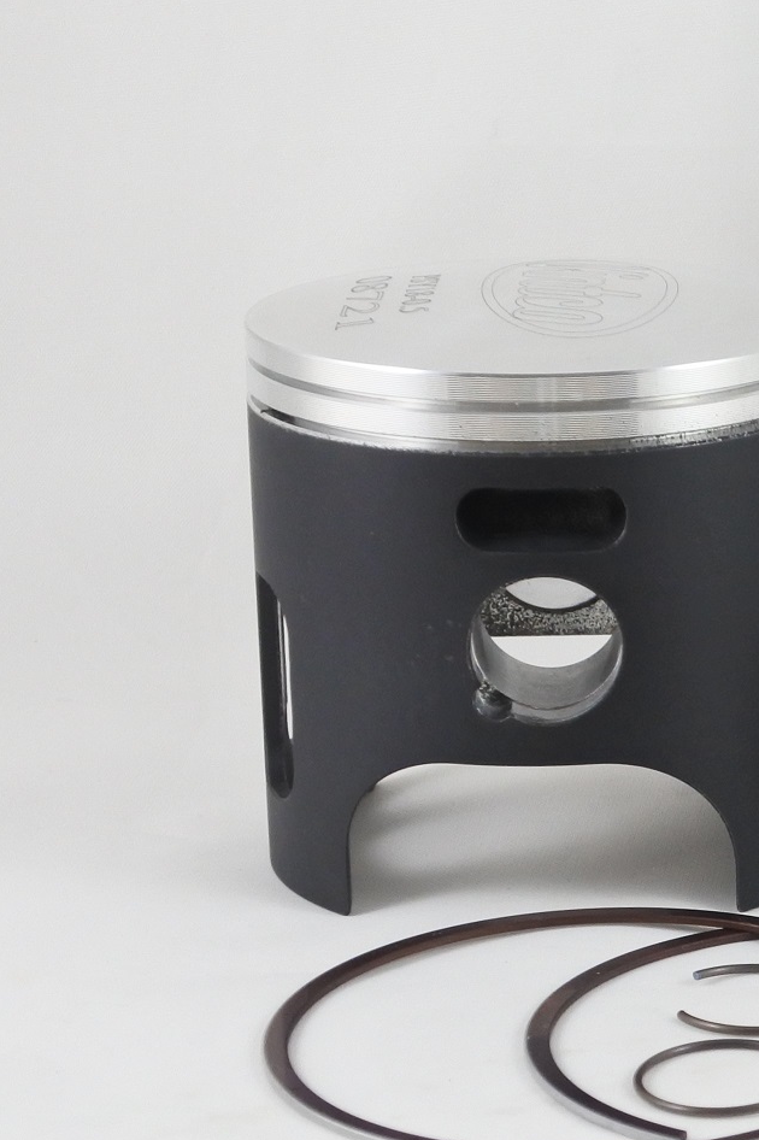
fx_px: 2532
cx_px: 928
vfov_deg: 25.4
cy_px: 604
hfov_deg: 16.3
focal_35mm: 80
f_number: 4.2
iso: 500
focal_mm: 15.7
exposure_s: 1/125
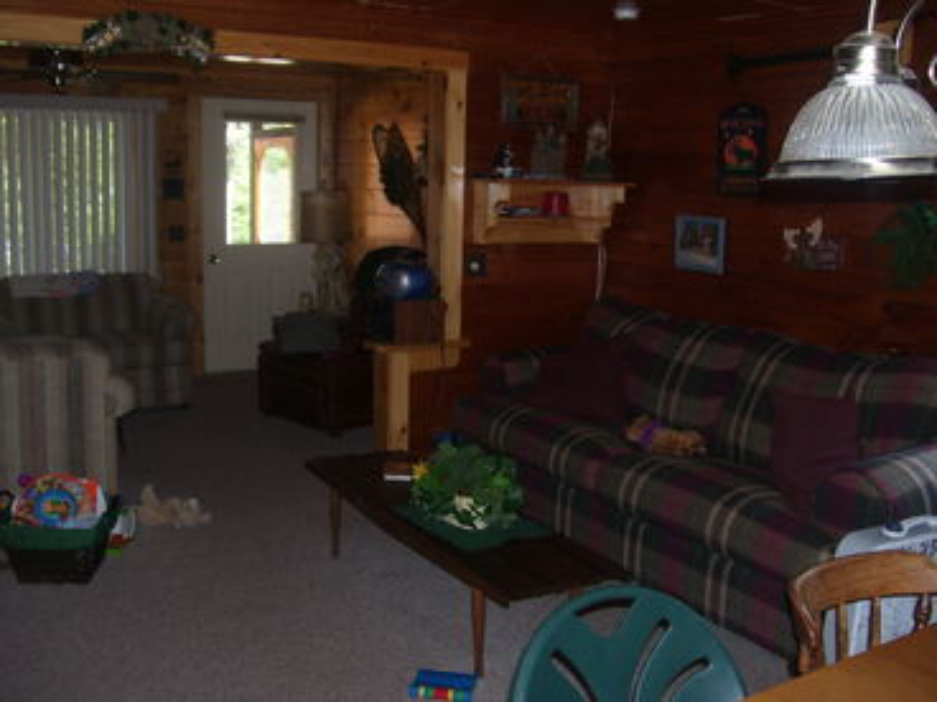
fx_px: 1002
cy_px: 351
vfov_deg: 38.7
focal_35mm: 37
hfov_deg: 50.1
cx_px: 468
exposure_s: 1/60
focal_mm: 6
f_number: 2.7
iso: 80
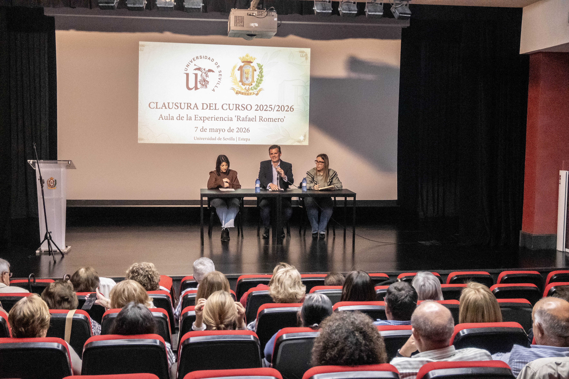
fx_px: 687
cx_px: 284
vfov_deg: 30.8
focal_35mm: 44
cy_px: 190
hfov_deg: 45.0
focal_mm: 29
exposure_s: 1/250
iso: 12800
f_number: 4.8
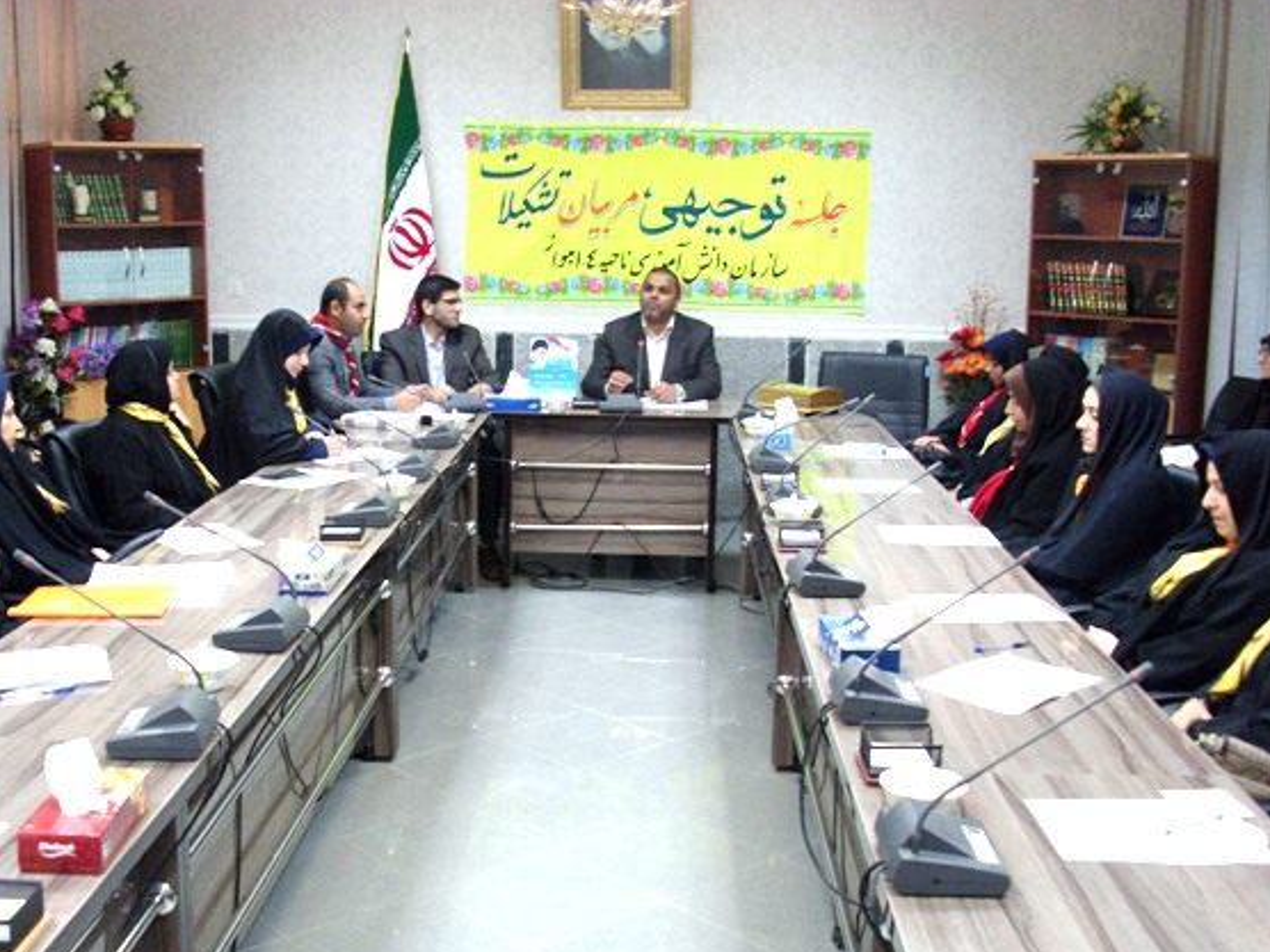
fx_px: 1504
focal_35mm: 41
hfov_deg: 45.8
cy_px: 491
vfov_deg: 35.1
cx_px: 610
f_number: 3
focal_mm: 6.3
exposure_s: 1/15
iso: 200
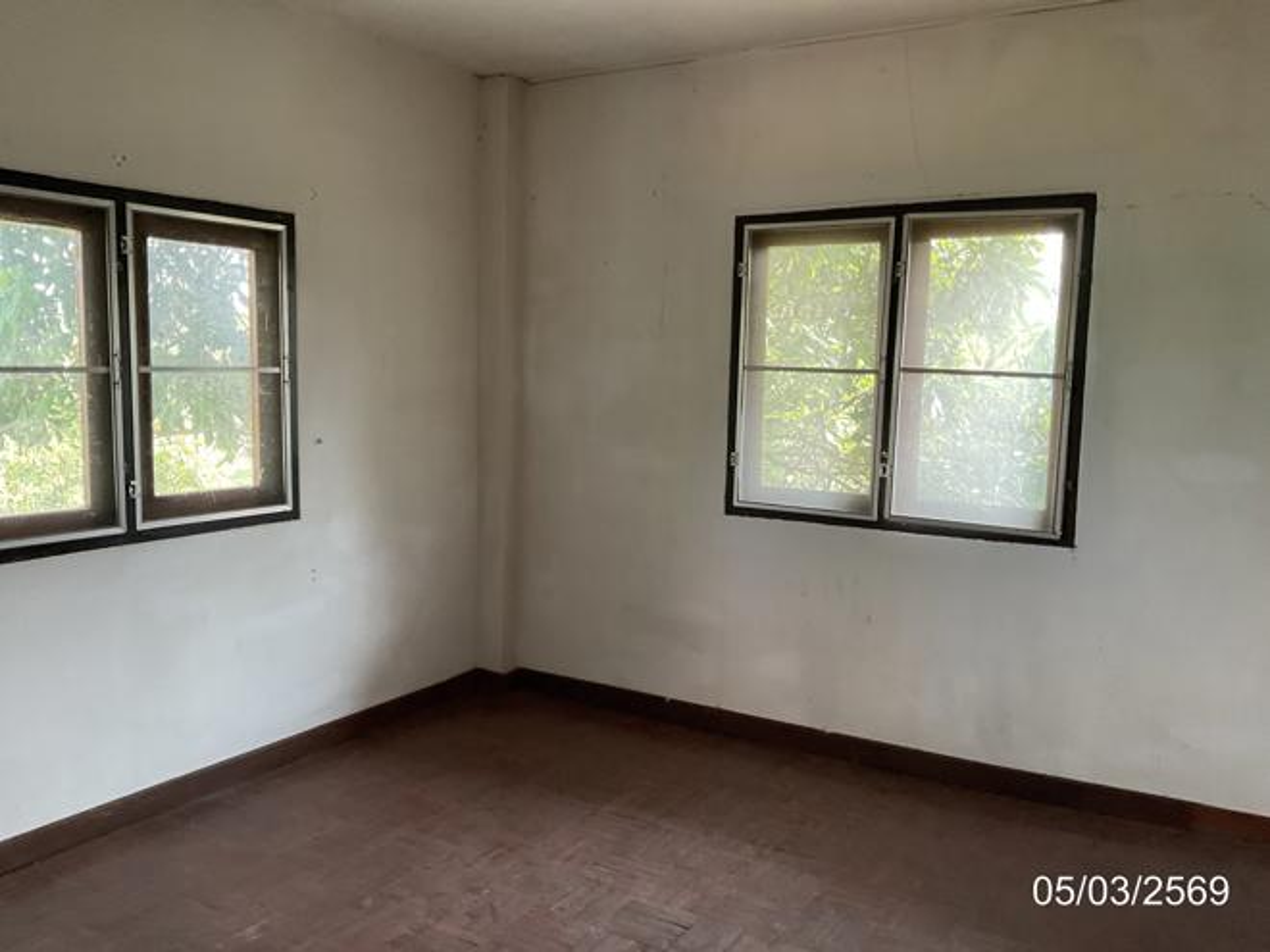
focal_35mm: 29
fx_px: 1064
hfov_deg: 61.7
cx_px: 635
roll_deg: -1.2
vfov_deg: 48.2
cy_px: 476
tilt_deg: -7.9
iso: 80
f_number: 1.8
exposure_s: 1/60
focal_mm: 3
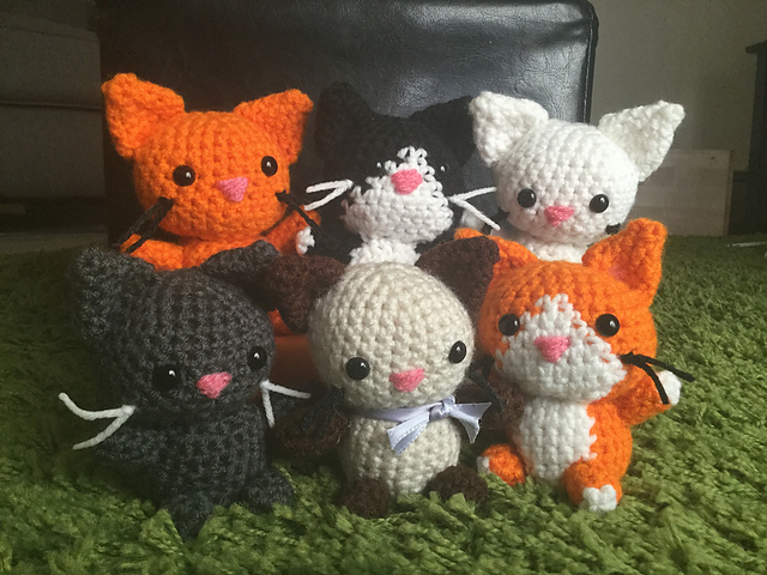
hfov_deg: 58.4
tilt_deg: -9.5
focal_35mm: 31
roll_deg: -1.5
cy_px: 288
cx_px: 384
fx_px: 687
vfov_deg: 45.4
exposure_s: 1/30
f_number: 2.4
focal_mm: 3.3
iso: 100
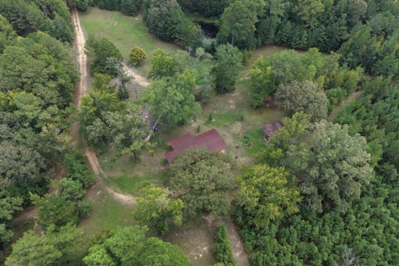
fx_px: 288
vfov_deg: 49.5
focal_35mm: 26
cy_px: 128
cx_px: 196
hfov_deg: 69.4
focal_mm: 8.67
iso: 100
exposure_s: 1/500
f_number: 1.8
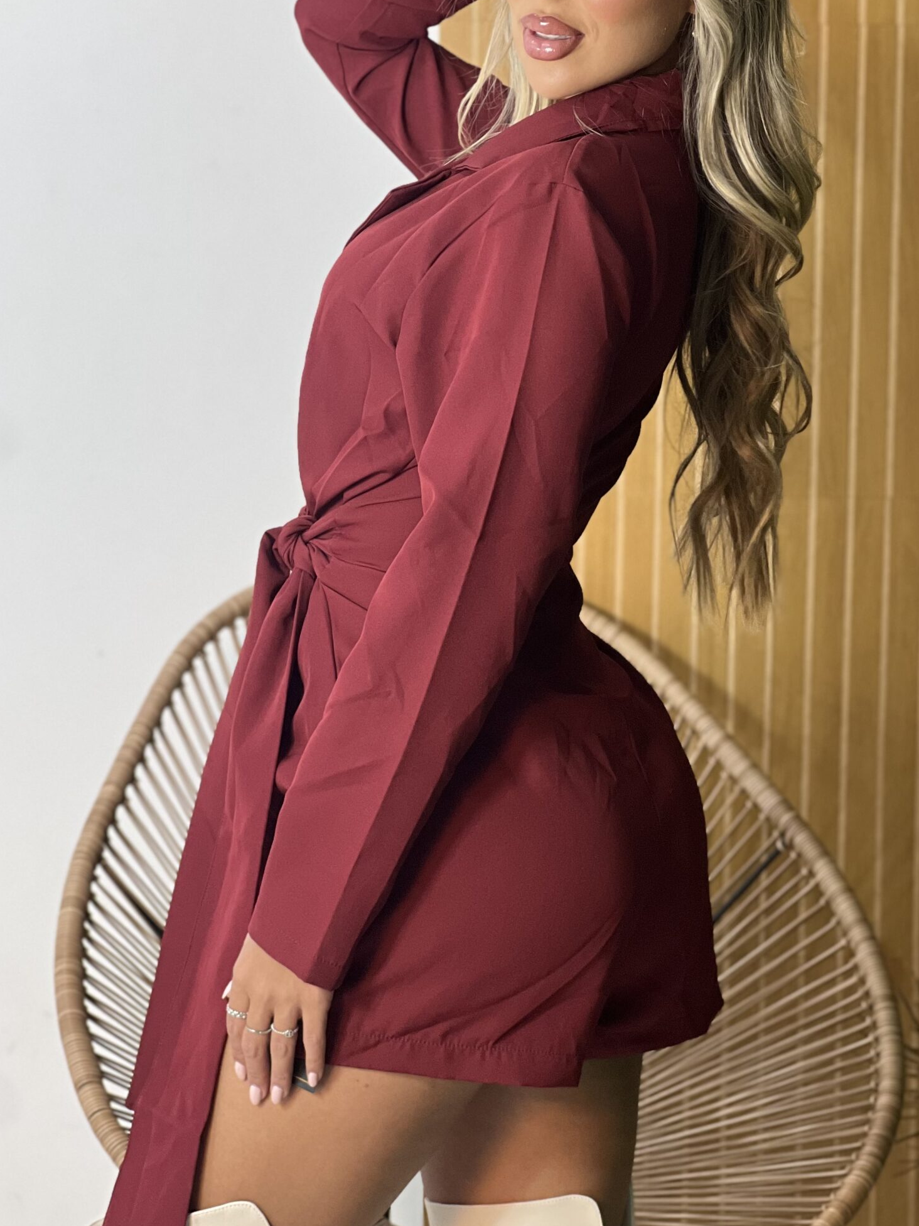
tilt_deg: -4.6
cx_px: 549
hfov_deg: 14.6
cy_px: 465
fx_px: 3575
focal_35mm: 101
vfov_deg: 19.4
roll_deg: +0.1
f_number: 2.8
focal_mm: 9
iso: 160
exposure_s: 1/120
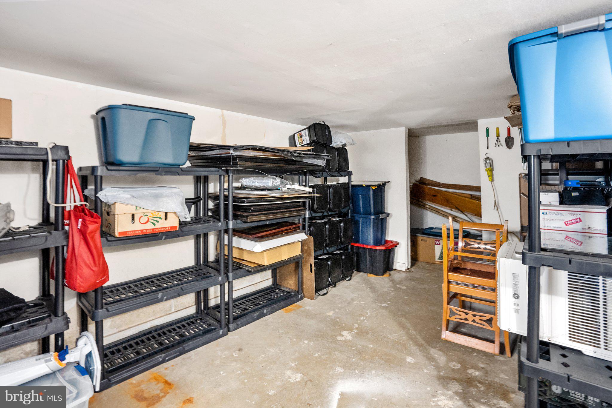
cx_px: 306
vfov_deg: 73.8
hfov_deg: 96.7
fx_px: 272
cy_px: 204
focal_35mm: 16
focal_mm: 16
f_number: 8
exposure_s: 1/2
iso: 1000
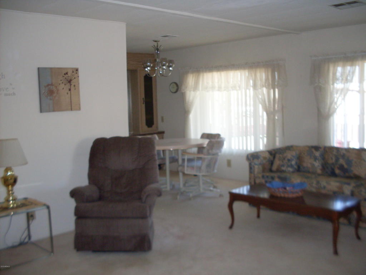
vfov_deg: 37.7
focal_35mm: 38
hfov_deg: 49.0
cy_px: 138
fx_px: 402
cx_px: 183
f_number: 2.8
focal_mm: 6.3
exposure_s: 1/45
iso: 100
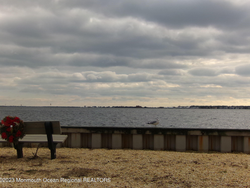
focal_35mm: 50
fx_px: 361
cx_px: 125
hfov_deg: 38.2
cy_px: 93
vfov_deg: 29.1
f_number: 8.93
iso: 100
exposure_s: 1/400
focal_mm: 8.7
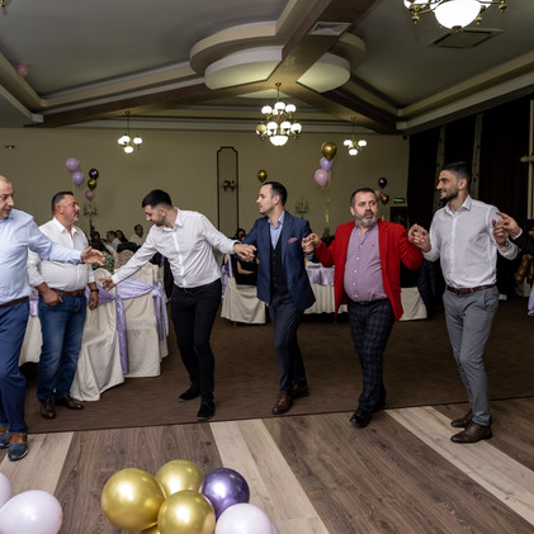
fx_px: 541
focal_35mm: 31
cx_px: 228
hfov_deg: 52.3
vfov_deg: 52.5
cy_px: 266
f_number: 2.8
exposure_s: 1/160
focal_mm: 16
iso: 1000
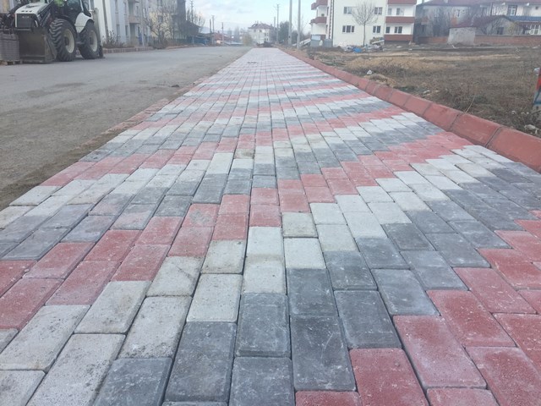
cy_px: 203
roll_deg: -2.1
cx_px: 270
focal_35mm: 29
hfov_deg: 61.7
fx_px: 453
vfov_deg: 48.2
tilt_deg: -19.5
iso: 32
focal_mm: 4.15
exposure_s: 1/659
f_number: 2.2
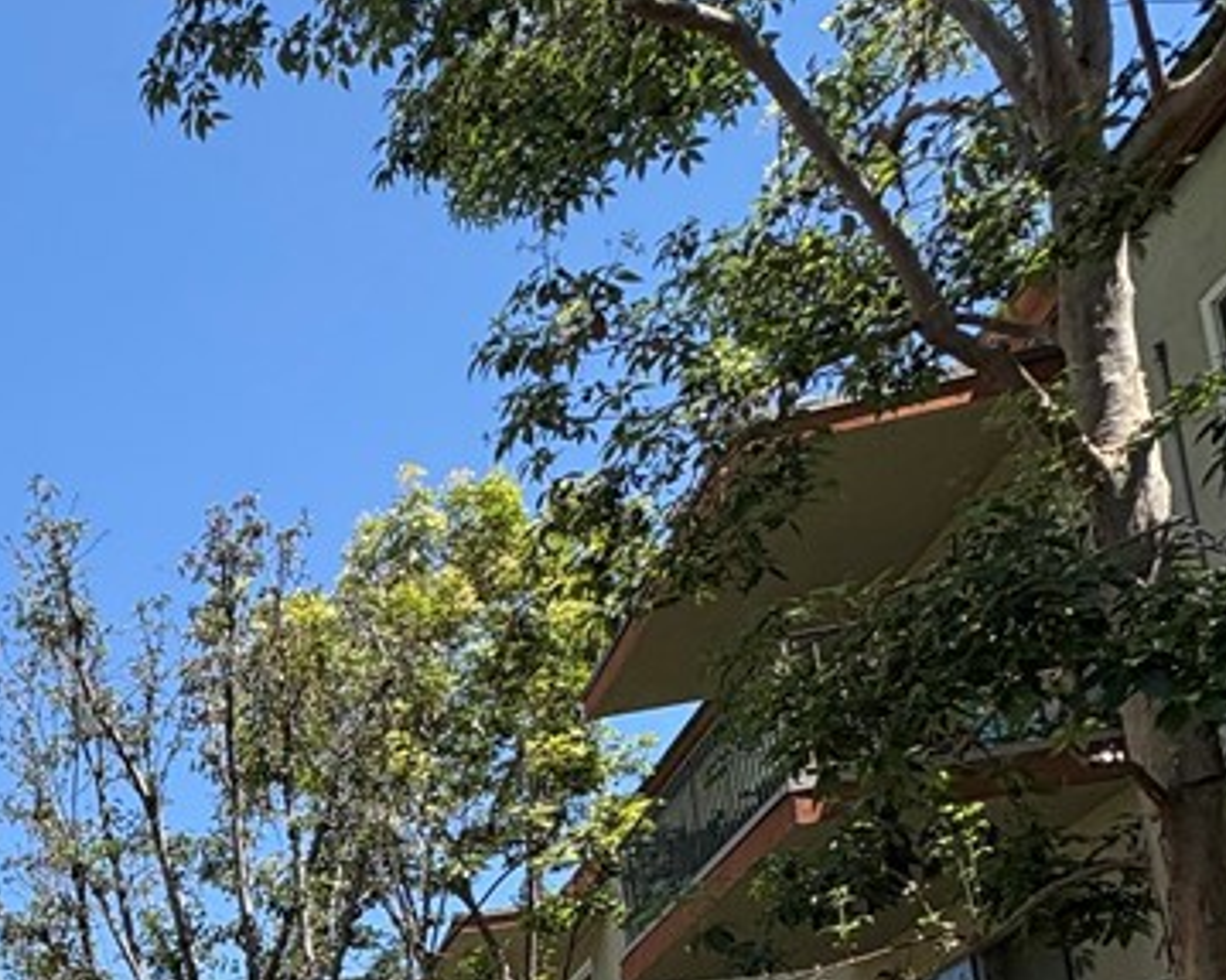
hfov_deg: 34.0
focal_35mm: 39
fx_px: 1415
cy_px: 1185
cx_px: -359
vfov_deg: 31.7
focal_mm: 2.22
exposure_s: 1/889
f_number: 2.2
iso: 40
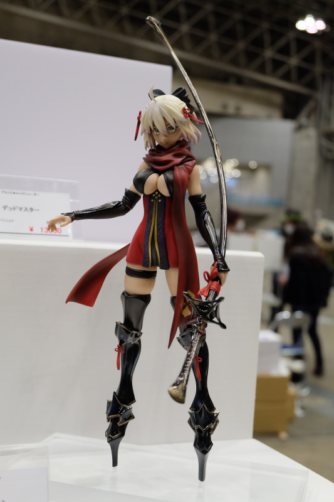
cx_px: 167
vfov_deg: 40.4
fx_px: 682
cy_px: 251
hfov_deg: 27.5
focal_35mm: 49
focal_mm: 32.5
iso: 3200
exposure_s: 1/105
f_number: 5
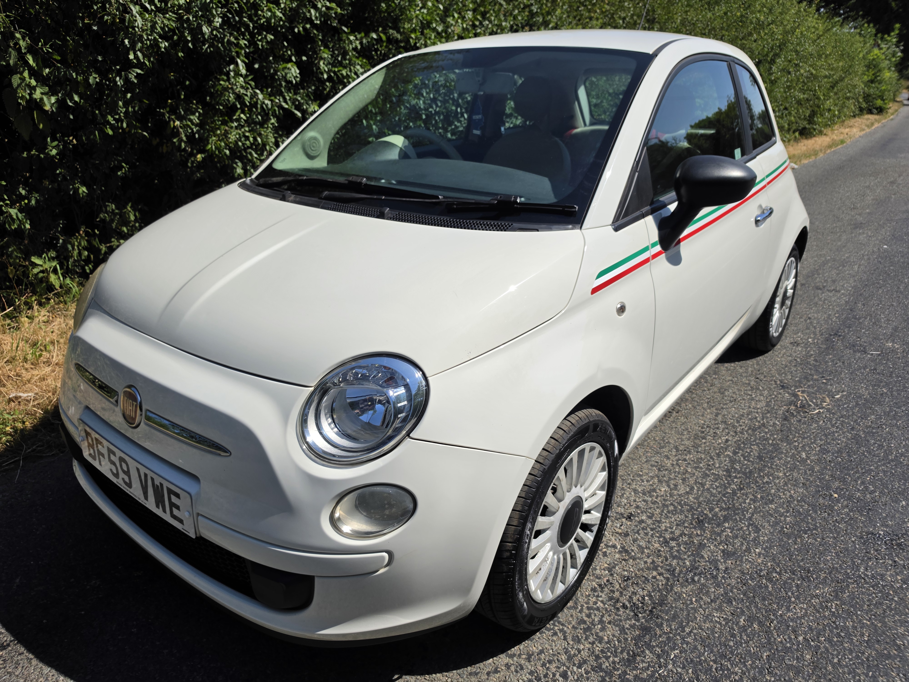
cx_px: 454
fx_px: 604
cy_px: 341
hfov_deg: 73.9
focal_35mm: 23
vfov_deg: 58.9
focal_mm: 6.5
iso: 40
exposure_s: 1/7939
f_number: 1.4
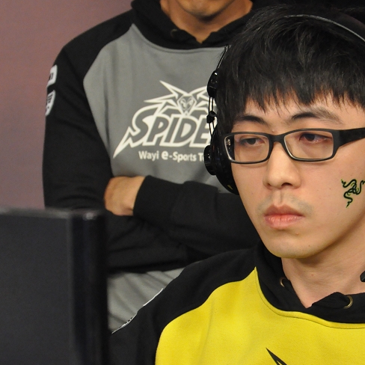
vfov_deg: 12.0
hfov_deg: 11.9
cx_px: 257
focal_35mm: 146
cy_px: 186
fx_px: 1742
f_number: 7.1
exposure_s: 1/50
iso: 3200
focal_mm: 70
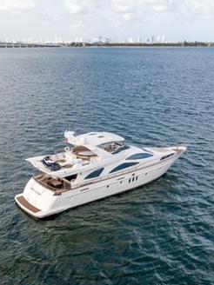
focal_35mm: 41
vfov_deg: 45.8
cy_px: 144
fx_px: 338
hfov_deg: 35.1
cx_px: 106
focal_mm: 10.26
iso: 200
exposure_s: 1/240
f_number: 5
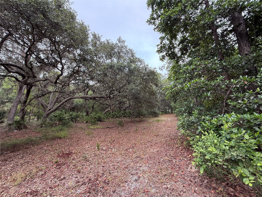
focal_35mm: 14
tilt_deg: +9.2
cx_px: 131
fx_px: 106
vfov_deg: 85.7
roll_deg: +4.1
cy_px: 98
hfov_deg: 102.1
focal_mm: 2.22
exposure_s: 1/102
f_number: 2.2
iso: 64
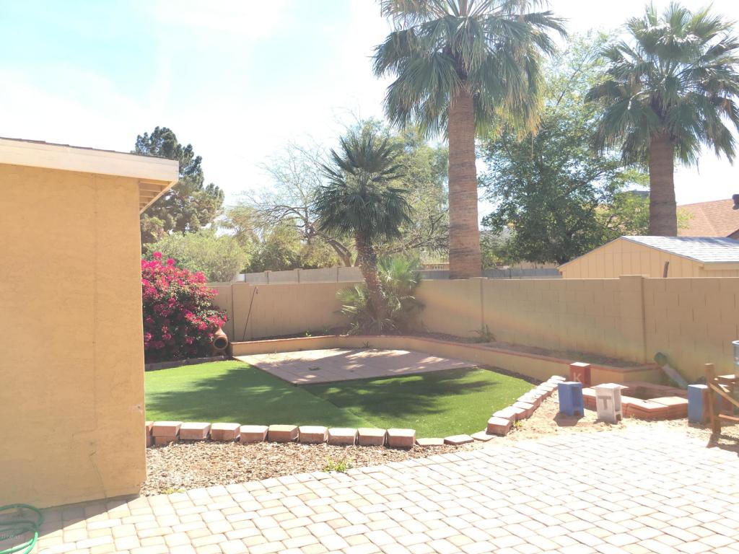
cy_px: 277
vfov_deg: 48.2
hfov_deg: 61.7
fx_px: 619
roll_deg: +1.3
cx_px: 370
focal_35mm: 29
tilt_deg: +0.6
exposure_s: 1/466
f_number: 2.2
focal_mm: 4.15
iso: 25
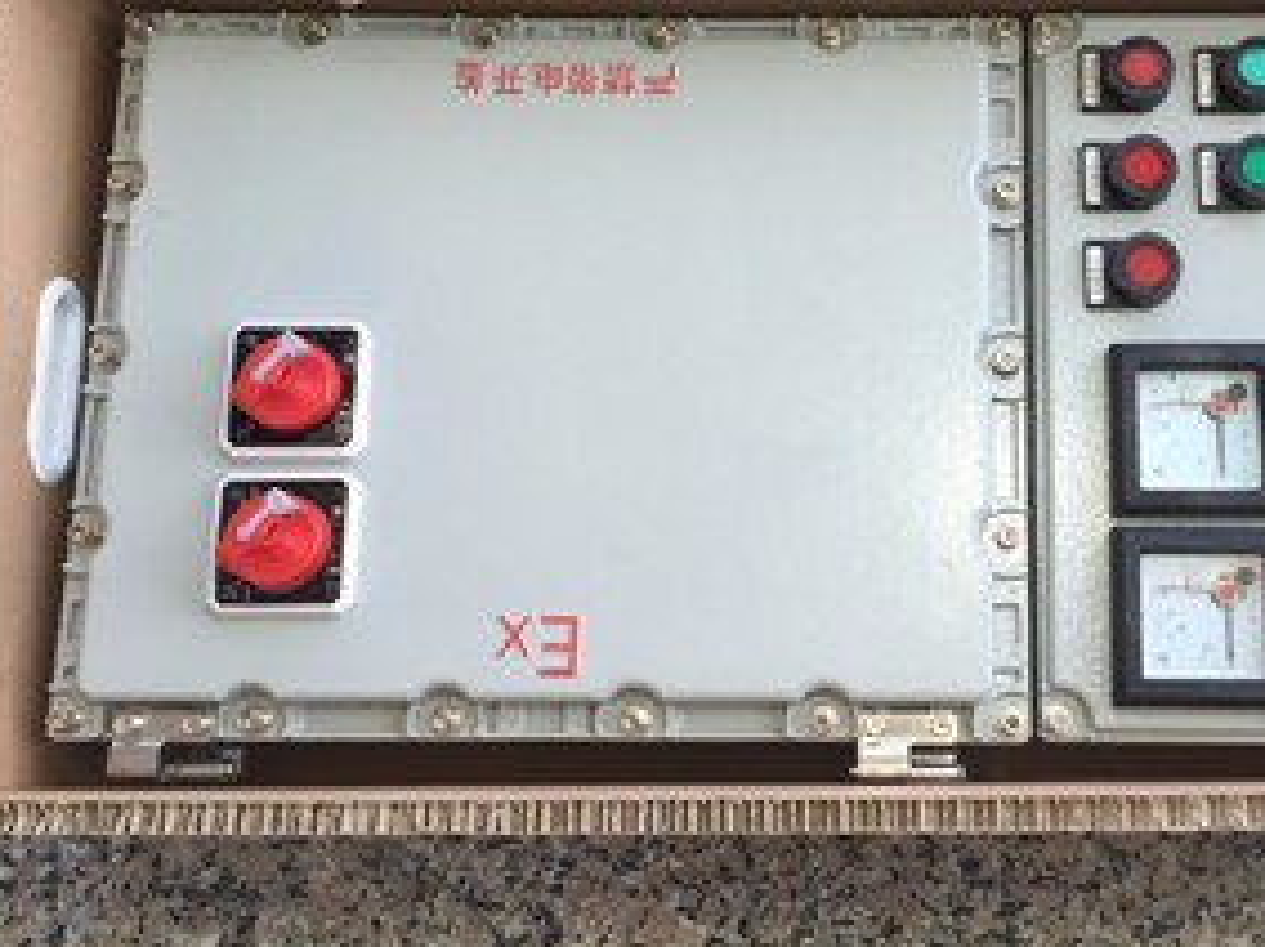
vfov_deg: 35.1
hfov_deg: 44.9
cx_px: 872
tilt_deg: -79.2
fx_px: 1498
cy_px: 456
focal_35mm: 41
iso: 40
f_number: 2.2
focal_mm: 4.15
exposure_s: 1/30
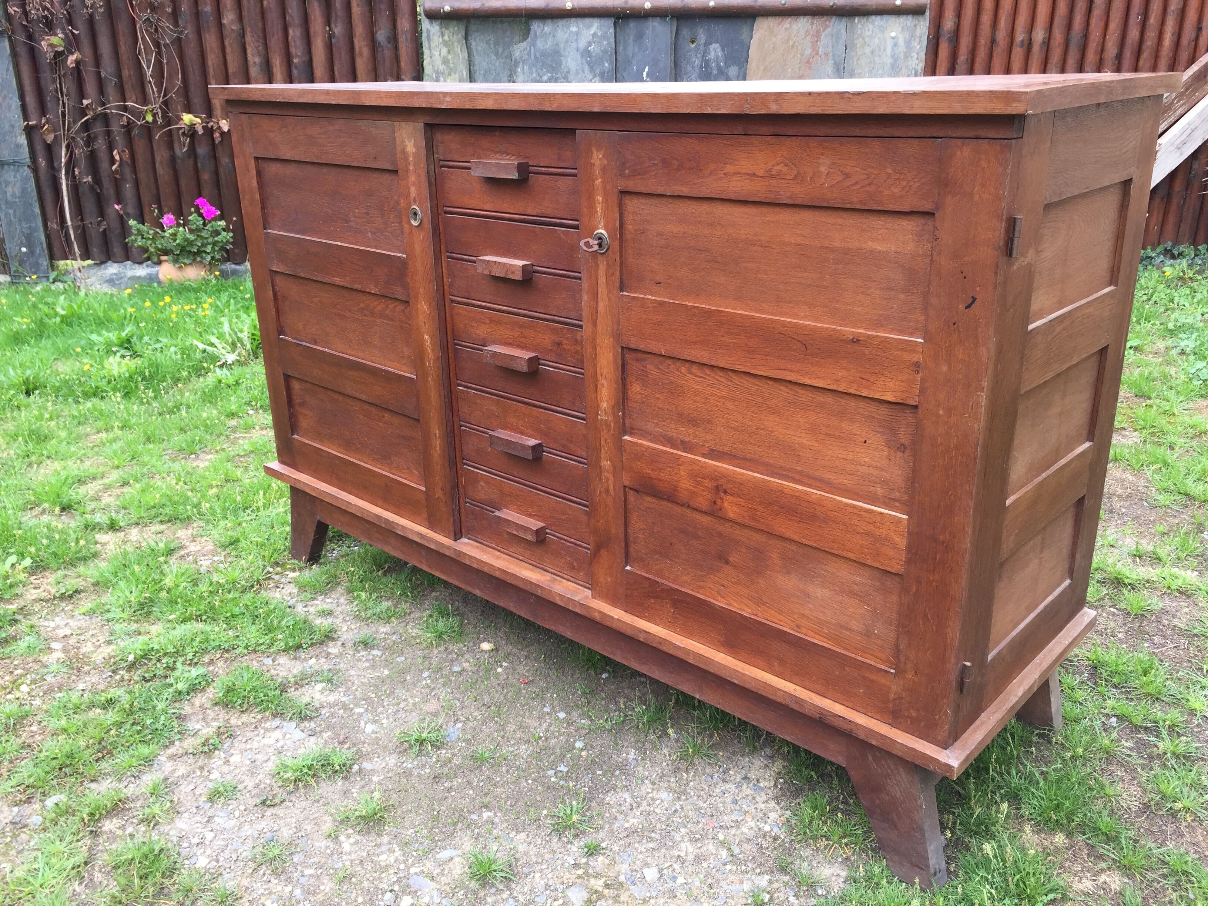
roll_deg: -0.8
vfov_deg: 48.2
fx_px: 1012
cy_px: 453
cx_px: 604
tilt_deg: -21.8
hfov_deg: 61.7
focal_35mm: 29
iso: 32
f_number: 2.2
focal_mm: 4.15
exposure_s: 1/100
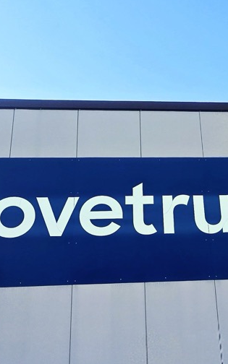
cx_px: 166
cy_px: 226
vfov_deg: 54.7
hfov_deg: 35.6
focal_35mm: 35
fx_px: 348
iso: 50
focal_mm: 1.7
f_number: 2.2
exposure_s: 1/719
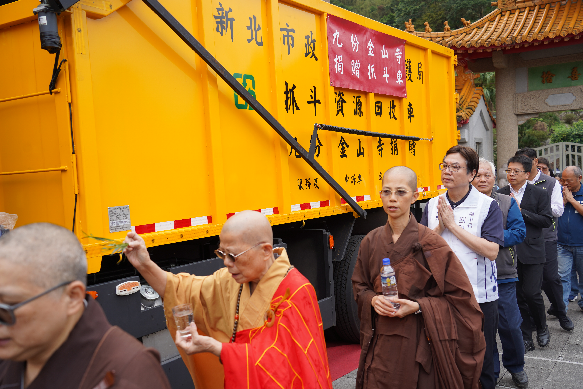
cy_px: 194
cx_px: 292
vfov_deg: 35.1
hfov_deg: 50.7
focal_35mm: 38
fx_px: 615
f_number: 4.5
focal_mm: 38
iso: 100
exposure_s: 1/200
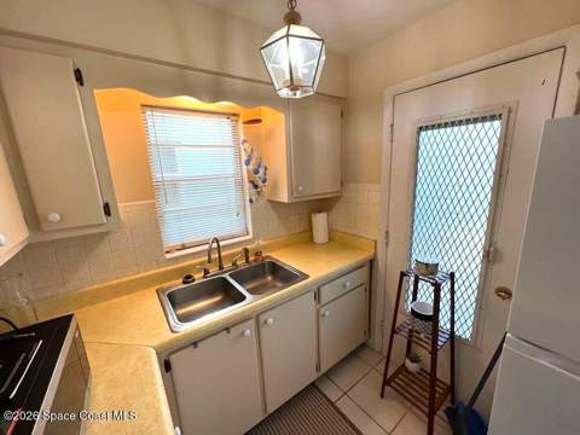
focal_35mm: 14
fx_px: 235
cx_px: 290
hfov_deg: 102.1
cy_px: 218
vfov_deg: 85.7
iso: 64
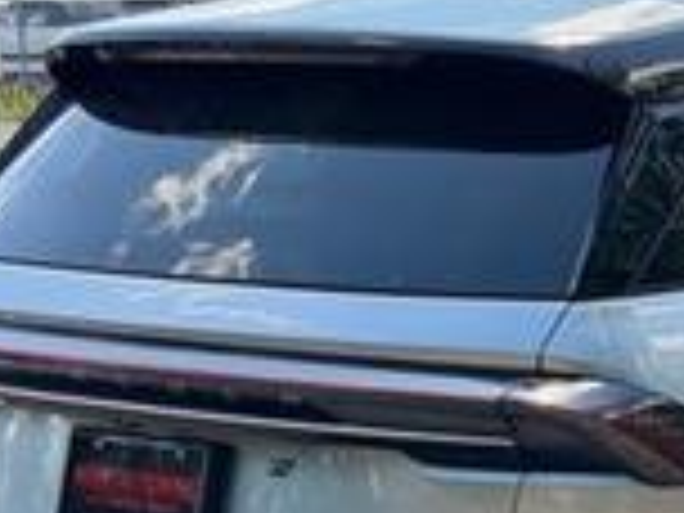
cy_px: 472
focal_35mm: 159
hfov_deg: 12.1
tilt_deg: -6.7
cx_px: 860
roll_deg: +2.5
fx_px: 3142
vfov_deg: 9.3
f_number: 1.78
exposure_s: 1/846
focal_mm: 6.76
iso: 80
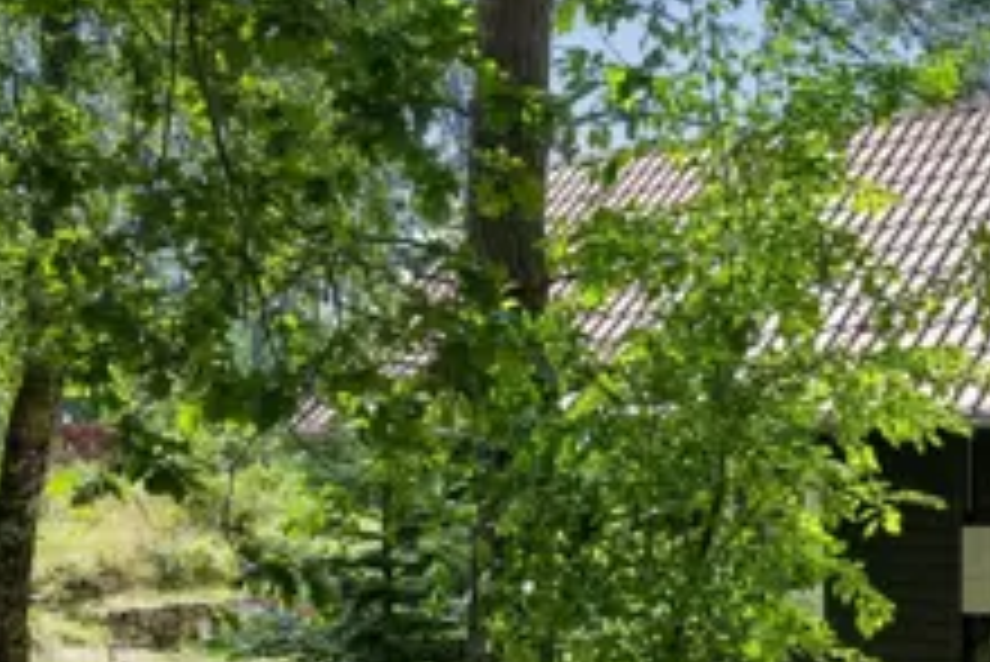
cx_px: 657
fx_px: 1651
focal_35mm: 60
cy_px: 473
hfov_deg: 33.1
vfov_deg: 22.5
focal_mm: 22
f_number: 8
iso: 200
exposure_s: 1/250
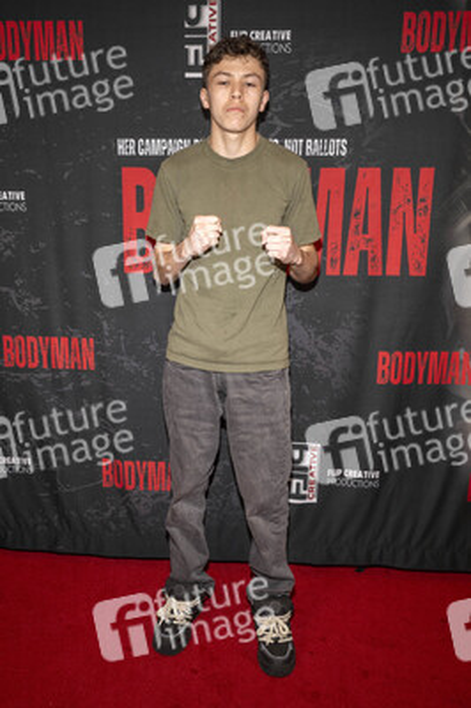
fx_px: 590
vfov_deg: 62.0
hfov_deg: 43.5
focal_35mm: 30
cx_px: 236
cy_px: 354
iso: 800
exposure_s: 1/200
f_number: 5.6
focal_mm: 30
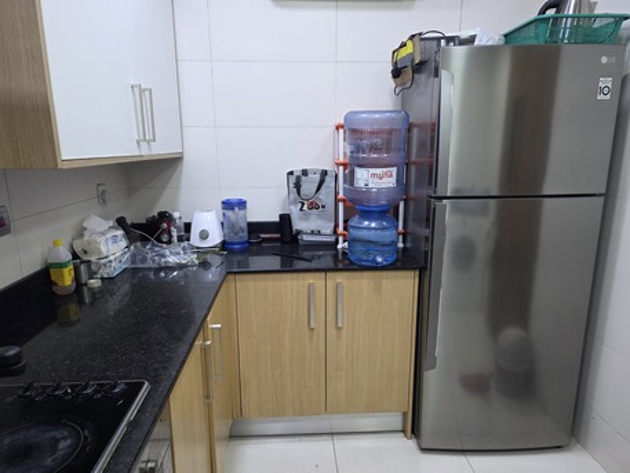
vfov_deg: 58.9
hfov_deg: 73.9
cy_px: 236
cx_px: 315
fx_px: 419
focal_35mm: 23
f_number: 1.7
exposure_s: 1/100
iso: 250
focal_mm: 6.3
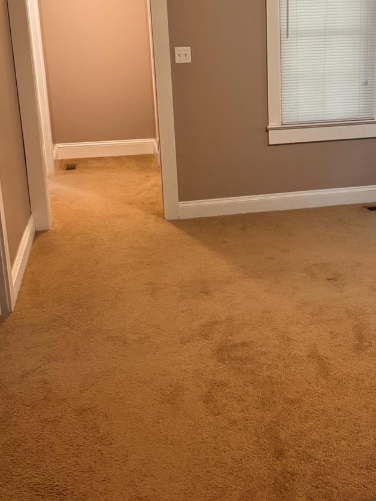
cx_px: 236
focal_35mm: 44
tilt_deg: -13.3
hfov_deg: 32.7
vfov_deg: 42.5
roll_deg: +2.6
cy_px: 172
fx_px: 638
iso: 500
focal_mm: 6.76
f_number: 1.78
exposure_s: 1/60
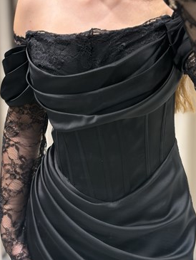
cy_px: 109
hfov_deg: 19.4
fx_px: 573
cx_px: 121
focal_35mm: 76
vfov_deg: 25.6
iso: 32
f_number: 1.6
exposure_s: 1/279
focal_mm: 5.96
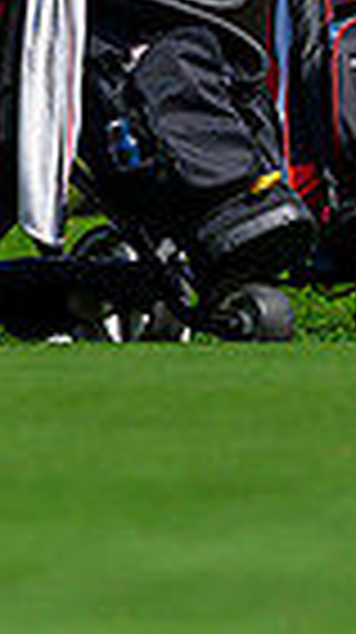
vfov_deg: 1.0
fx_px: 37165
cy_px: 32
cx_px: -742
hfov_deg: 0.5
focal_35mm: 2208
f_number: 3.5
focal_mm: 400
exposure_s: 1/6400
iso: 500
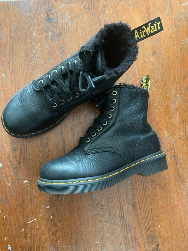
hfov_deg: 53.1
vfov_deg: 67.3
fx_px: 188
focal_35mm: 26
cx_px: 94
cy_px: 126
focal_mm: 4.25
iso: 320
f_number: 1.8
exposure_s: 1/60
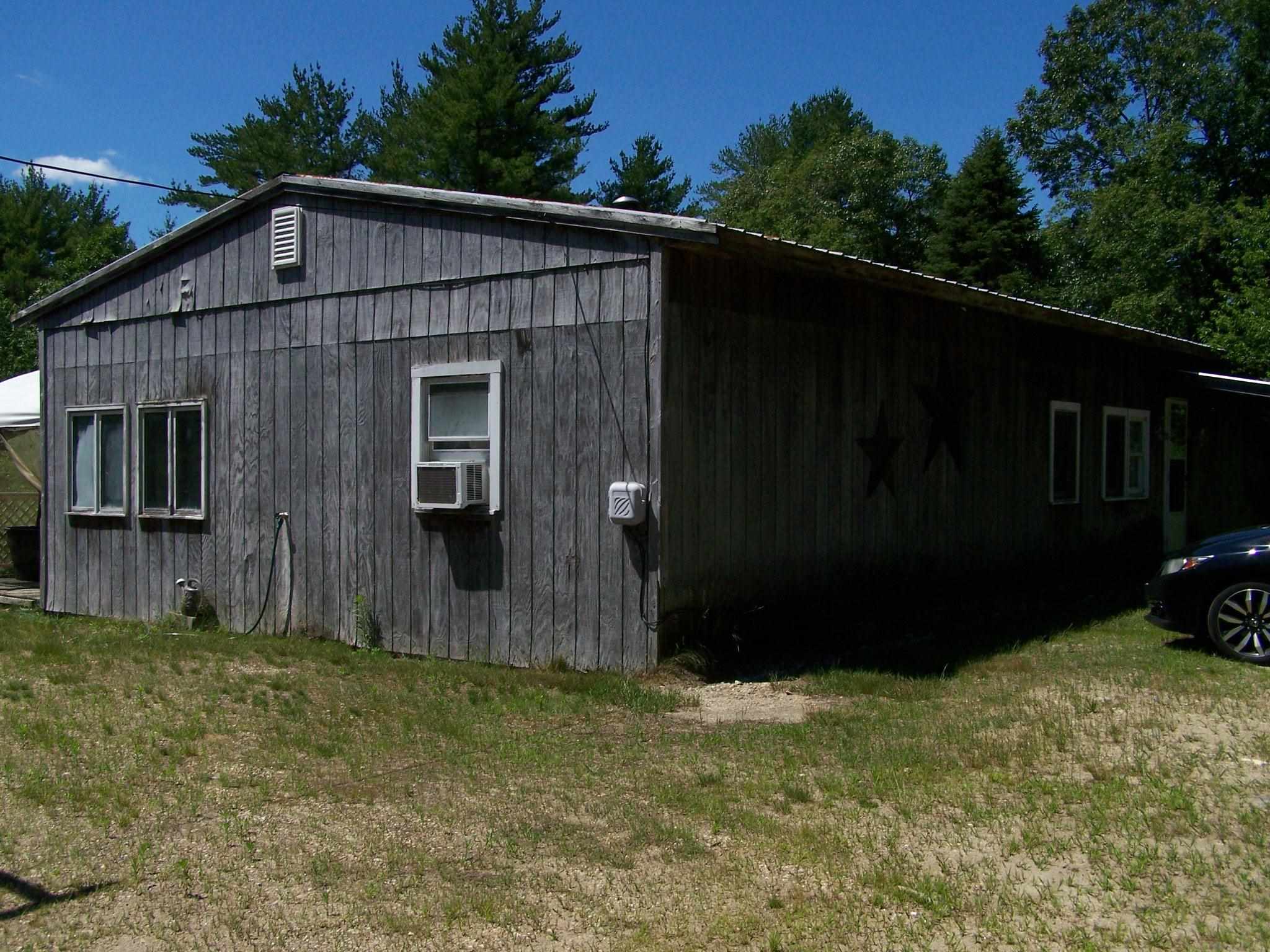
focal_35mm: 38
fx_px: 1394
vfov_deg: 37.7
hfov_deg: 49.0
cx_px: 635
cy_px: 476
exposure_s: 1/1600
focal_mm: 6.3
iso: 160
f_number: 5.6
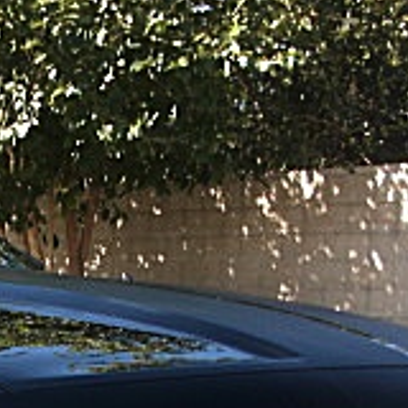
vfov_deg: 13.2
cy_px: 556
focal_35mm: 127
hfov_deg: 13.2
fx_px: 1694
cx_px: -150
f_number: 2.8
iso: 50
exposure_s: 1/125
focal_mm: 6.3
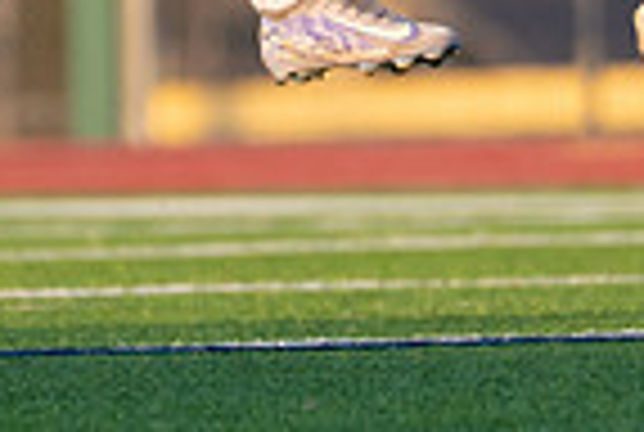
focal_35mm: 1505
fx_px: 26979
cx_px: 27
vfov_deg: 0.9
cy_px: -442
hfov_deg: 1.4
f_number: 2.8
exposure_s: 1/1250
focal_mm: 200
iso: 320
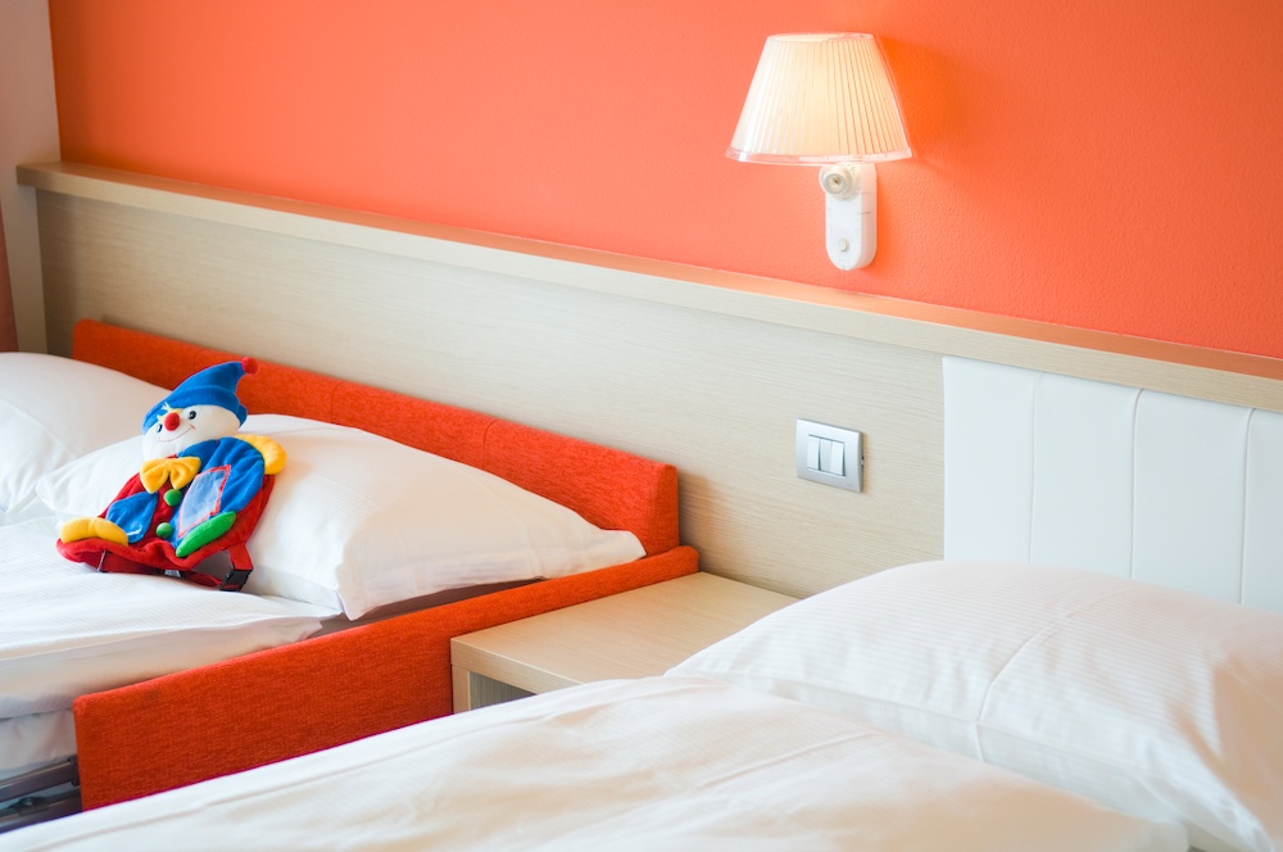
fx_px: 2669
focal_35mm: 75
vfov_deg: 18.1
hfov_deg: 27.0
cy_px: 426
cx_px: 642
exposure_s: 1/100
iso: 100
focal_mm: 50
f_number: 2.8
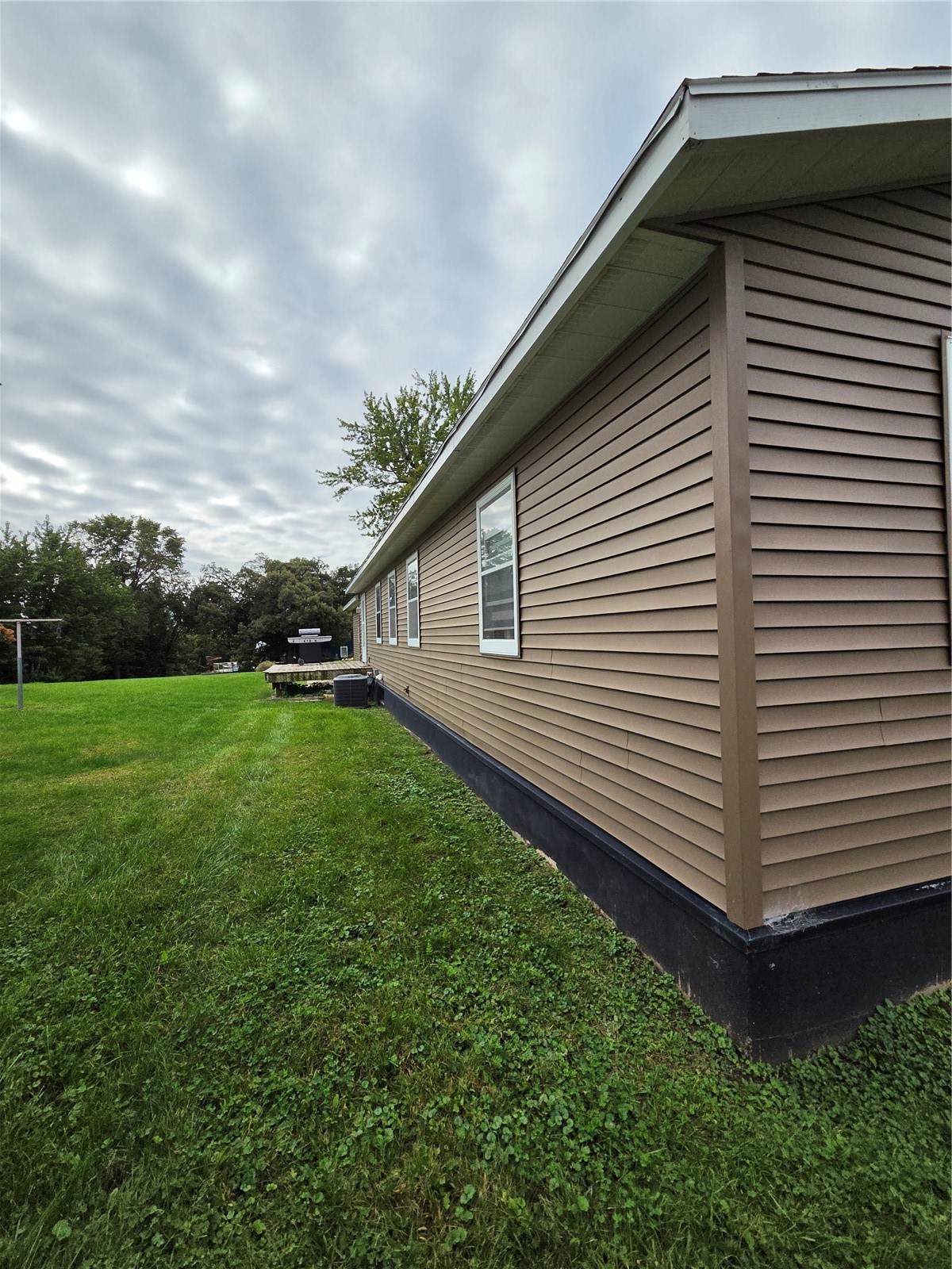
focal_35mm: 13
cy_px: 634
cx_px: 476
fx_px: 477
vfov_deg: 106.2
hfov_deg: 89.9
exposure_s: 1/4268
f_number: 2.2
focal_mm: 2.2
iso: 100
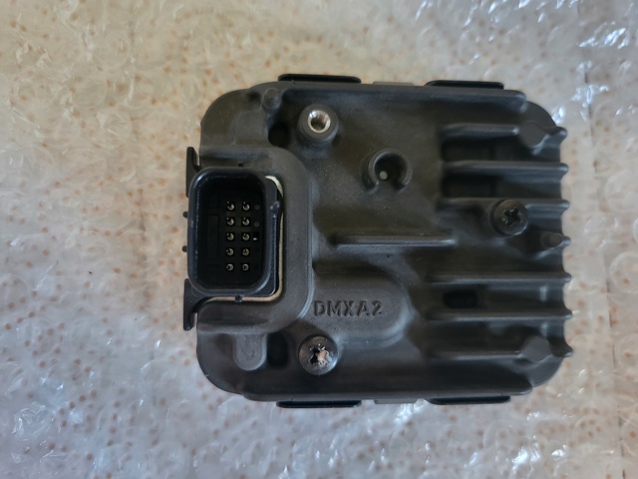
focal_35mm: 26
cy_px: 240
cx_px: 319
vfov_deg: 53.1
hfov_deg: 67.3
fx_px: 479
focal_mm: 5.4
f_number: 1.8
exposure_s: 1/50
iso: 320
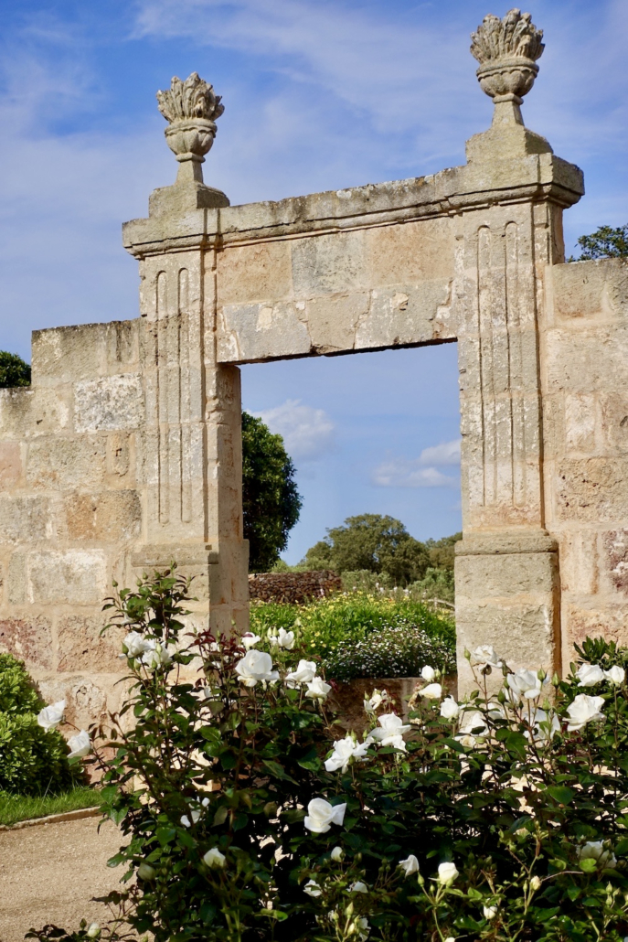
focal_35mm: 70
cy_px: 471
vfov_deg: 28.8
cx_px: 314
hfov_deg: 19.5
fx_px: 1831
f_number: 5.6
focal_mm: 25.7
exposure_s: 1/125
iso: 125
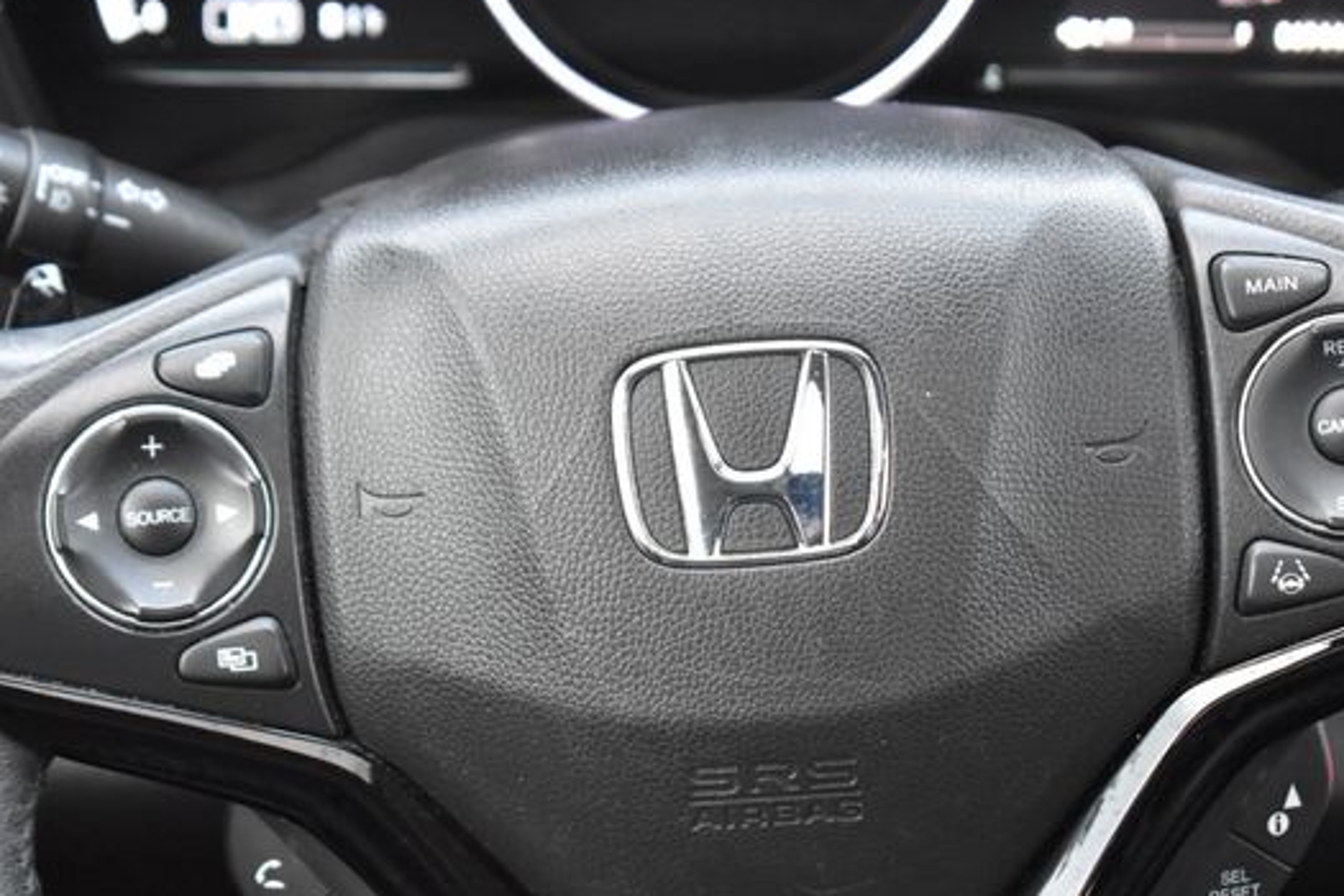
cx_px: 694
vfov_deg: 13.6
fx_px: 3756
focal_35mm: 101
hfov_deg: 20.3
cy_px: 466
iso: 3200
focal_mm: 55
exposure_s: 1/20
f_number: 5.6
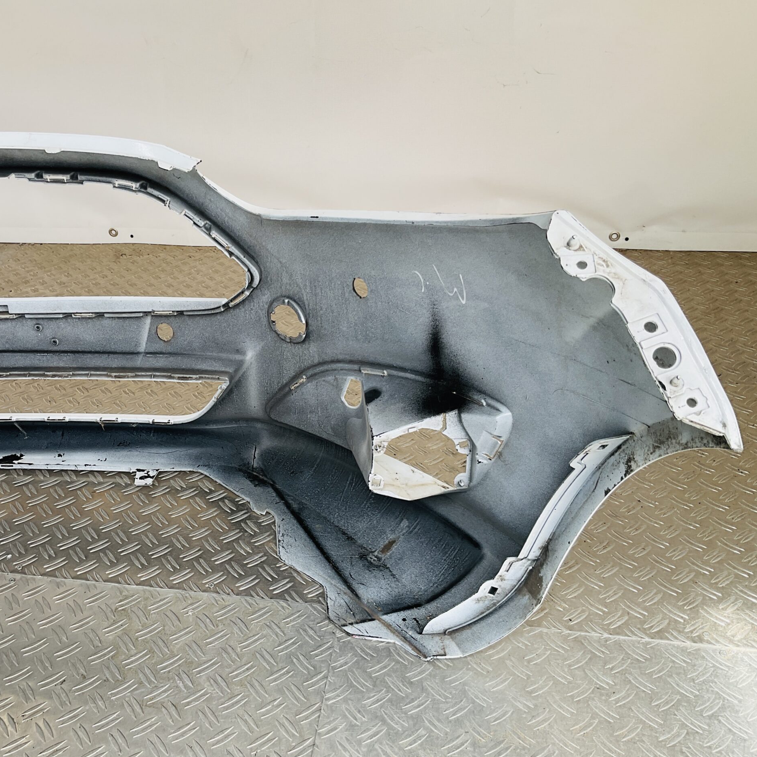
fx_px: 866
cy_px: 387
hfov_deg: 46.7
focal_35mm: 35
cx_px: 276
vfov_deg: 47.2
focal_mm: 3
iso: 16
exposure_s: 1/201
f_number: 1.8
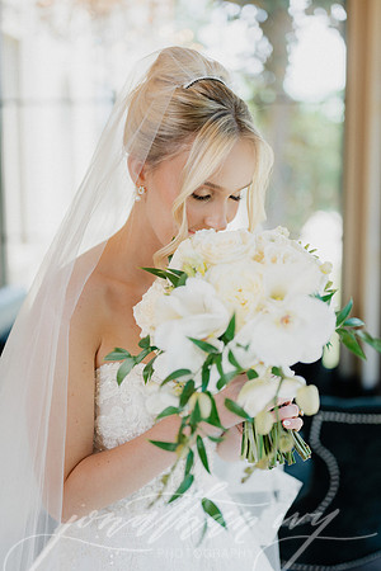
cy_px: 286
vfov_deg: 39.6
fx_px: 794
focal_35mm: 50
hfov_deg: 27.0
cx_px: 190
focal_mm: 50
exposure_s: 1/125
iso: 64
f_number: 2
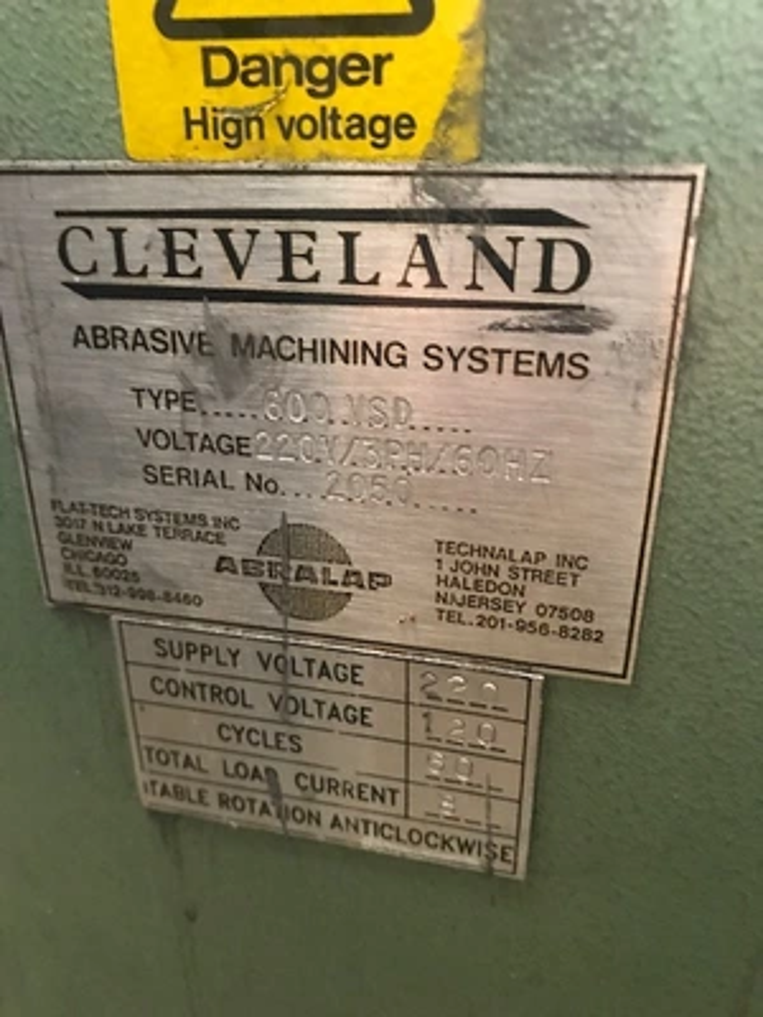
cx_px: 382
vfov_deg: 63.4
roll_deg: +2.4
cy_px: 508
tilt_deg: -24.7
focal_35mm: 28
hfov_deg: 49.7
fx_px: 823
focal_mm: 3.99
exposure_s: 1/6
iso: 100
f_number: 1.8
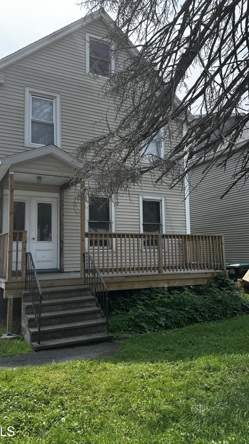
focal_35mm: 27
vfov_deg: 69.9
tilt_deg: +6.9
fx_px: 317
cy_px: 223
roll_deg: -0.2
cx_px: 118
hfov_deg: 42.9
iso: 80
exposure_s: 1/2028
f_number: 1.78
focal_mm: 6.86
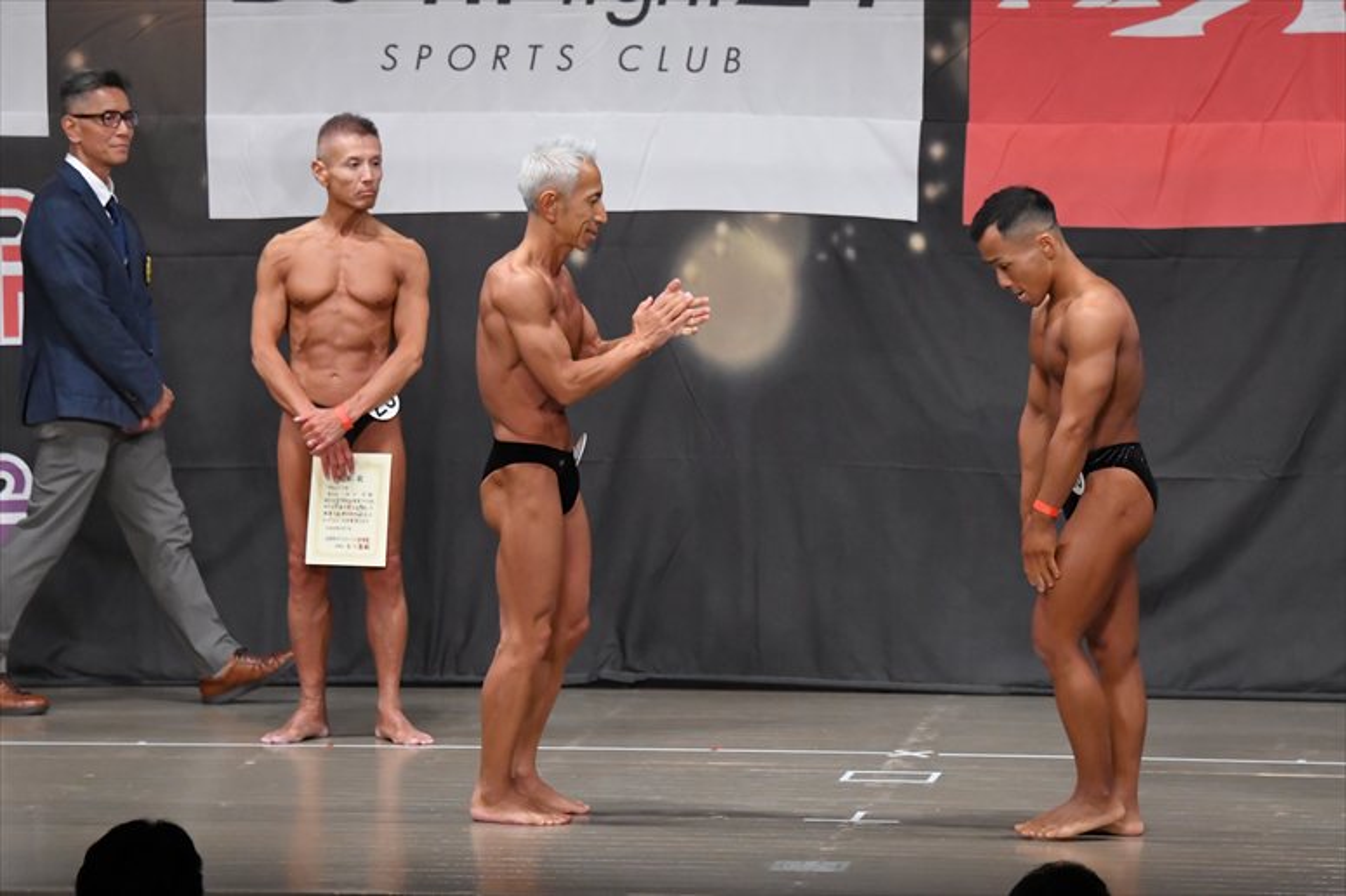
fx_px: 6988
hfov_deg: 11.0
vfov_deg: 7.3
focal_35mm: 187
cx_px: 673
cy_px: 448
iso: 5000
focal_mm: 125
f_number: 5.6
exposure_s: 1/400
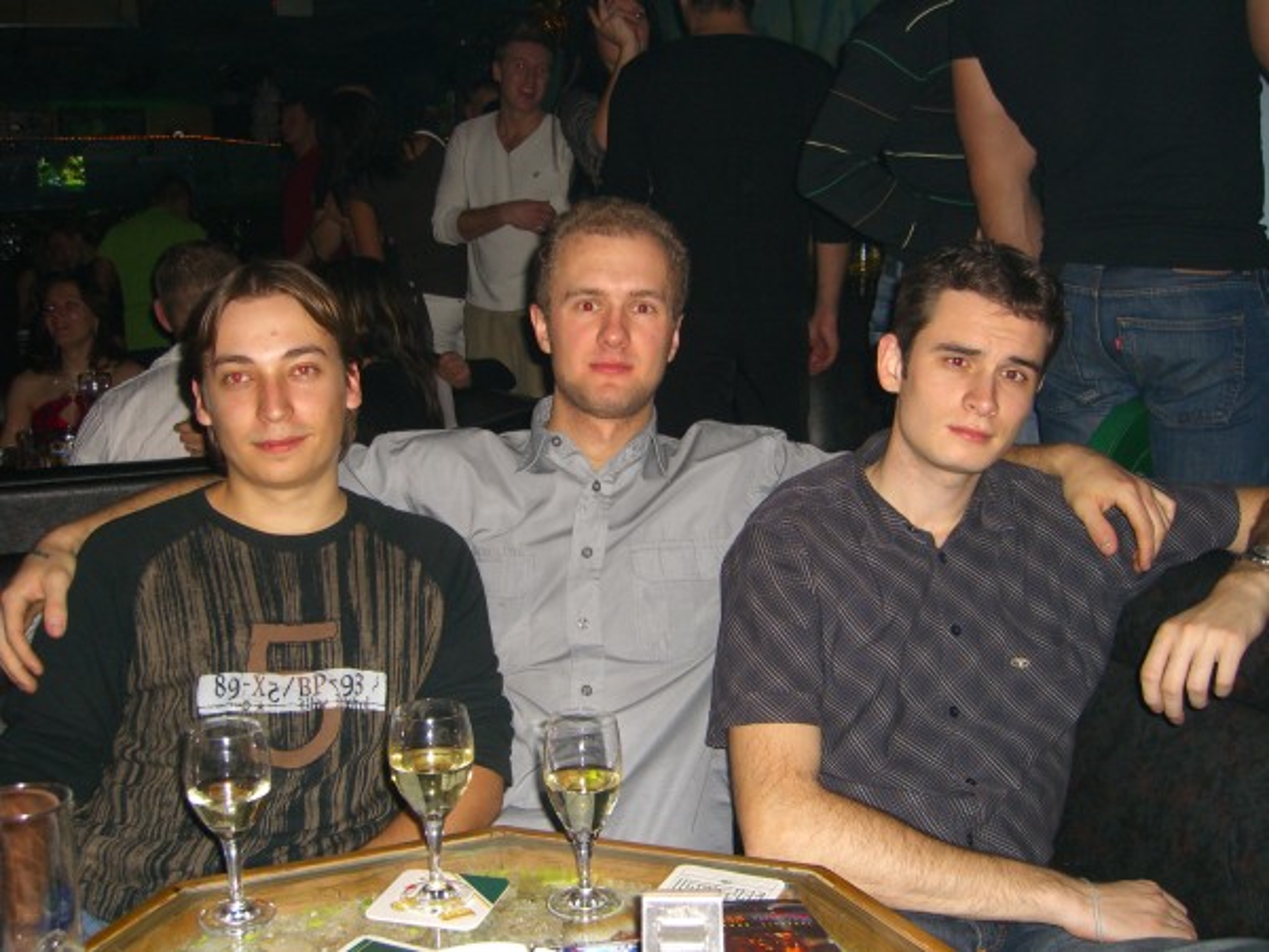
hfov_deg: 49.0
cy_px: 476
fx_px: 1393
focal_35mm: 38
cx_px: 634
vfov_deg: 37.7
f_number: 2.8
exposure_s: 1/60
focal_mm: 7.9
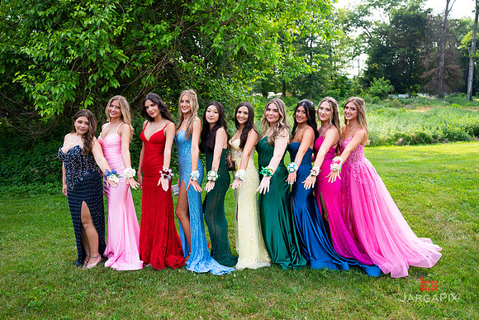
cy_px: 157
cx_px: 232
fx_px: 404
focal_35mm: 30
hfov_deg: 61.3
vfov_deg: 43.1
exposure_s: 1/640
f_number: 3.2
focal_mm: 29
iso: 320
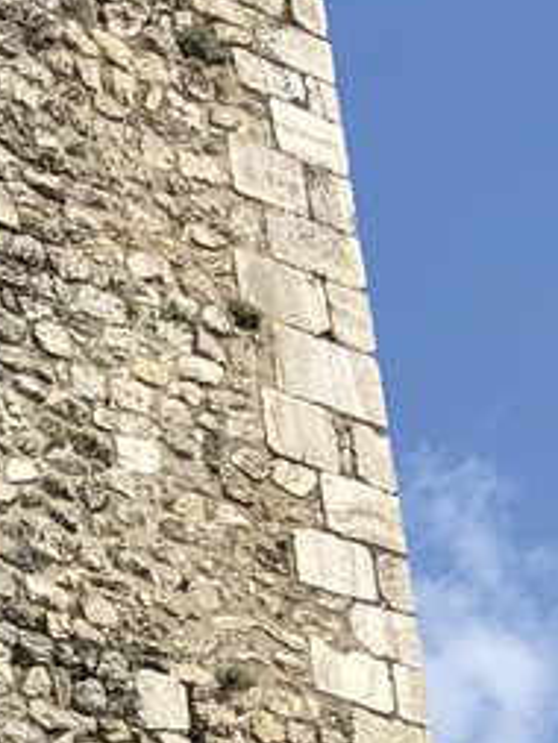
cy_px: 969
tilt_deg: +23.4
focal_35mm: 177
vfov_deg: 10.9
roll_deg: +1.7
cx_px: -678
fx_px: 3801
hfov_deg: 7.9
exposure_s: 1/2000
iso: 20
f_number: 1.8
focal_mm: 4
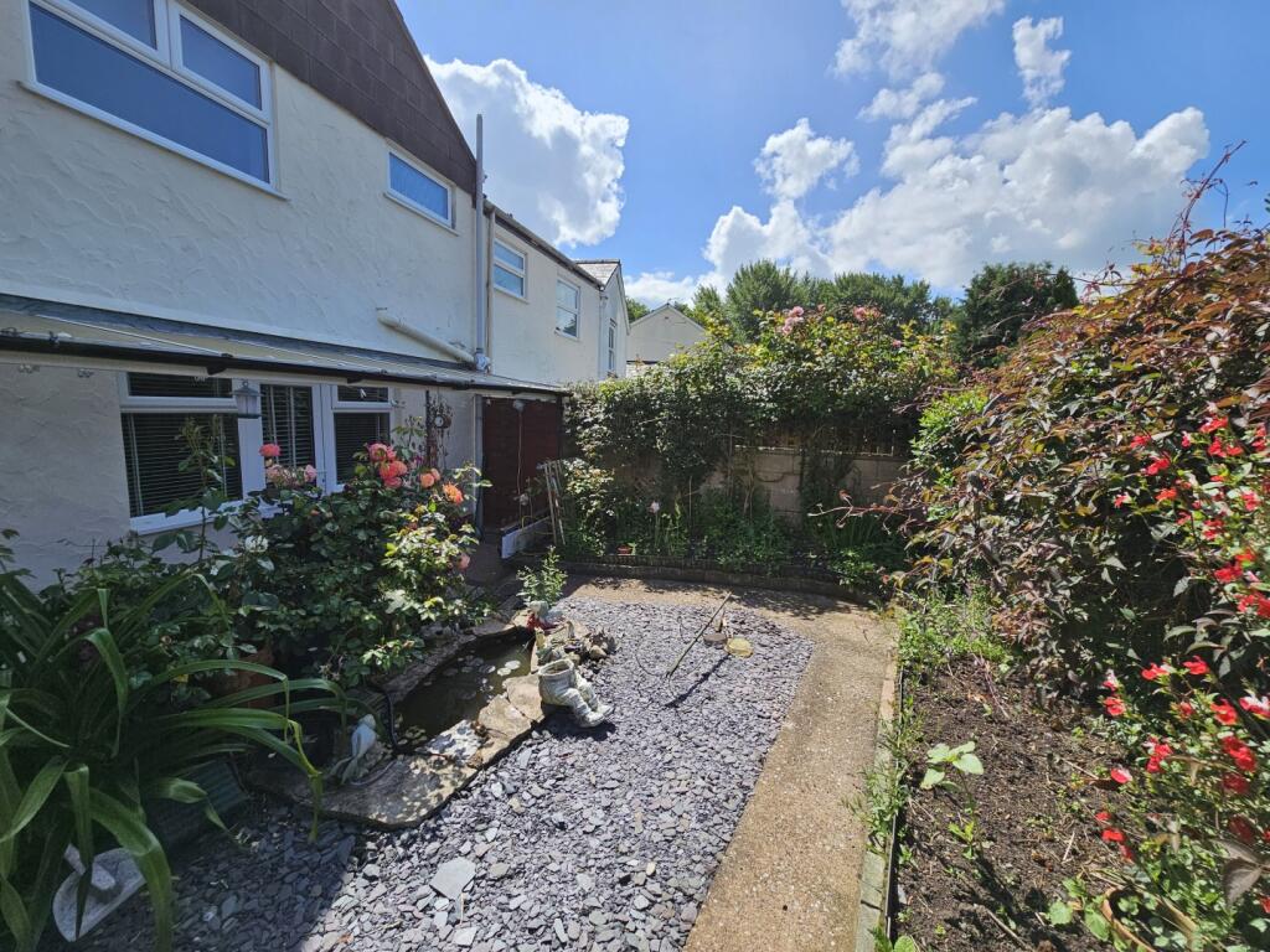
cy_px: 476
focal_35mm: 13
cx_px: 635
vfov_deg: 89.9
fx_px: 477
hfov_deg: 106.2
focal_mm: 2.2
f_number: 2.2
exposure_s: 1/2151
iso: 50
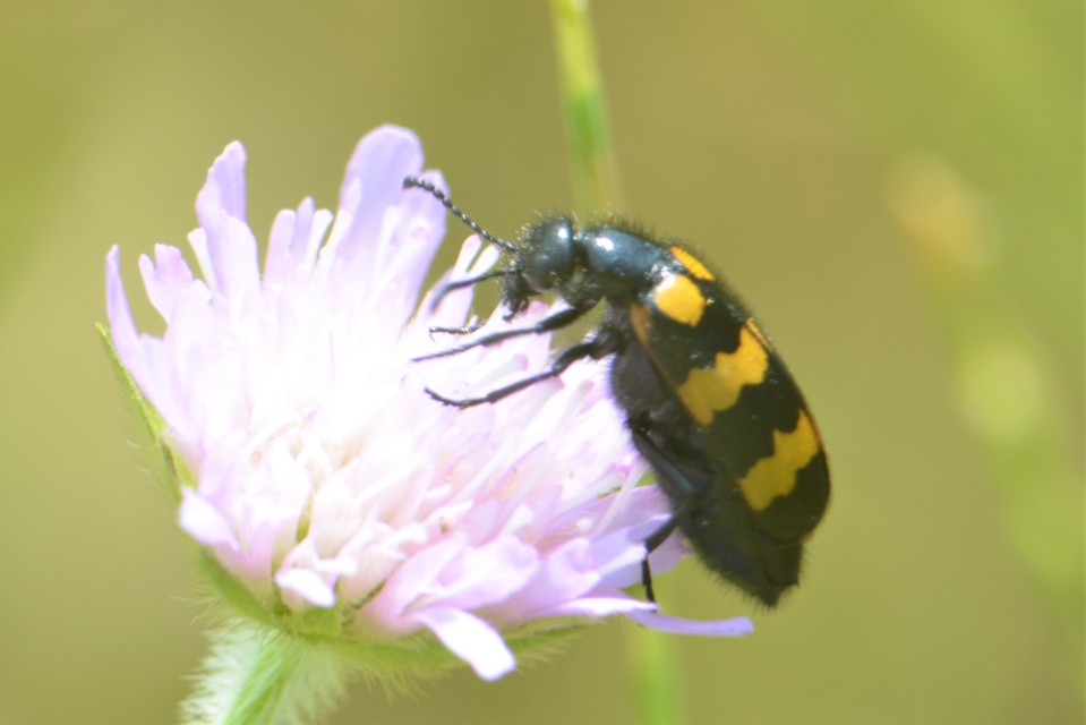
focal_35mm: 420
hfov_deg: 4.9
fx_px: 12673
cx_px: 543
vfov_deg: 3.3
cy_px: 362
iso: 250
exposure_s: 1/125
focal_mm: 280
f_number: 8
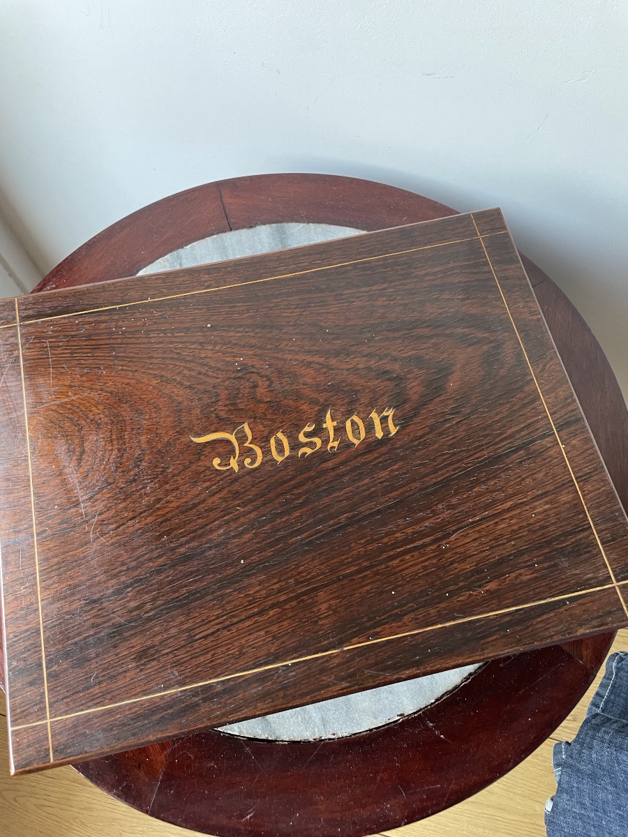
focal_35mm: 26
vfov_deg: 67.3
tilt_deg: -68.3
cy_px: 418
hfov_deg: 53.1
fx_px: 629
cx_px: 314
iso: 200
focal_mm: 4.2
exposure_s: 1/60
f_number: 1.6
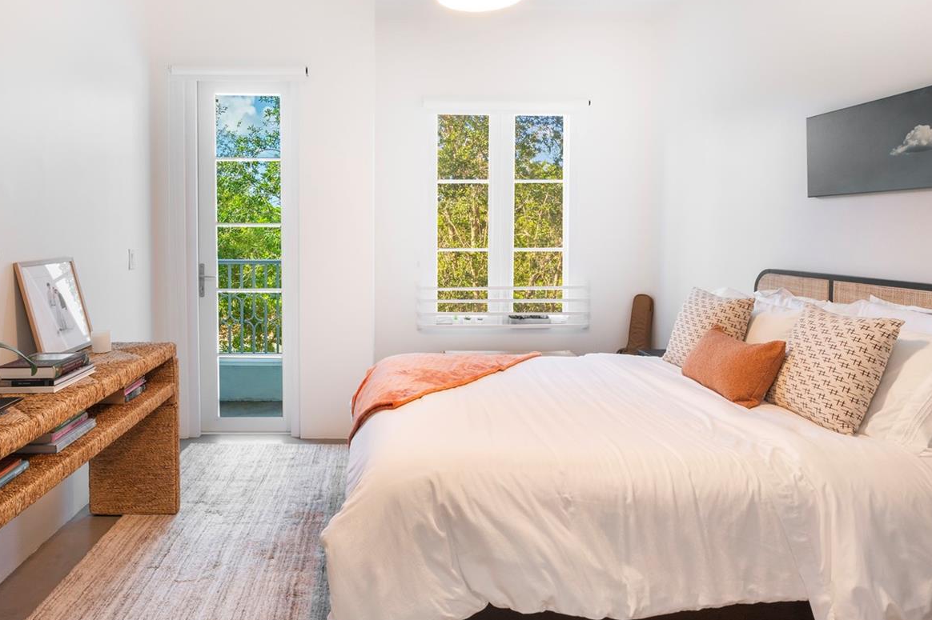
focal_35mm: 23
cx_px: 388
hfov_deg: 76.3
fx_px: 587
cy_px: 252
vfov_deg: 55.4
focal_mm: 11
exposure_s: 1/60
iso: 250
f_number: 8
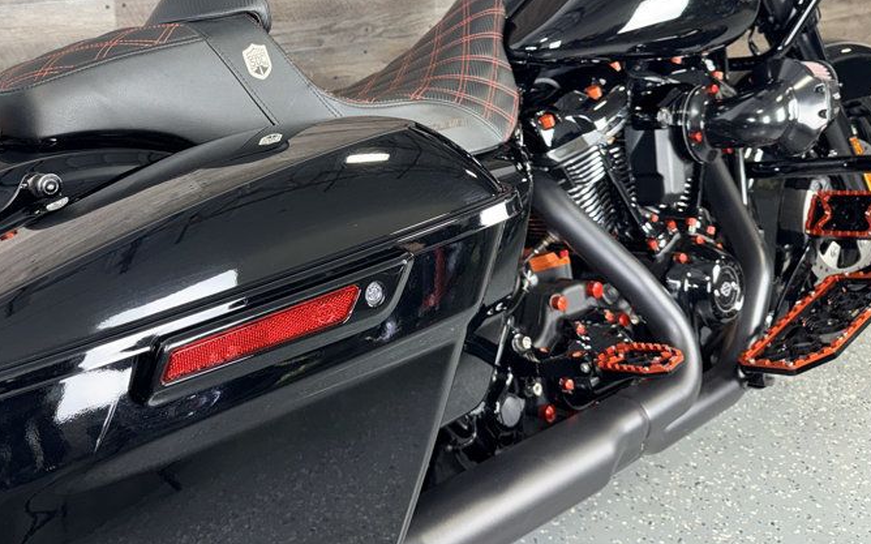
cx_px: 284
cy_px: 117
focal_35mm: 39
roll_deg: +0.9
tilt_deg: -12.3
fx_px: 925
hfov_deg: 49.4
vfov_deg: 32.0
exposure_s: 1/16
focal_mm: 6.76
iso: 64
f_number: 1.78
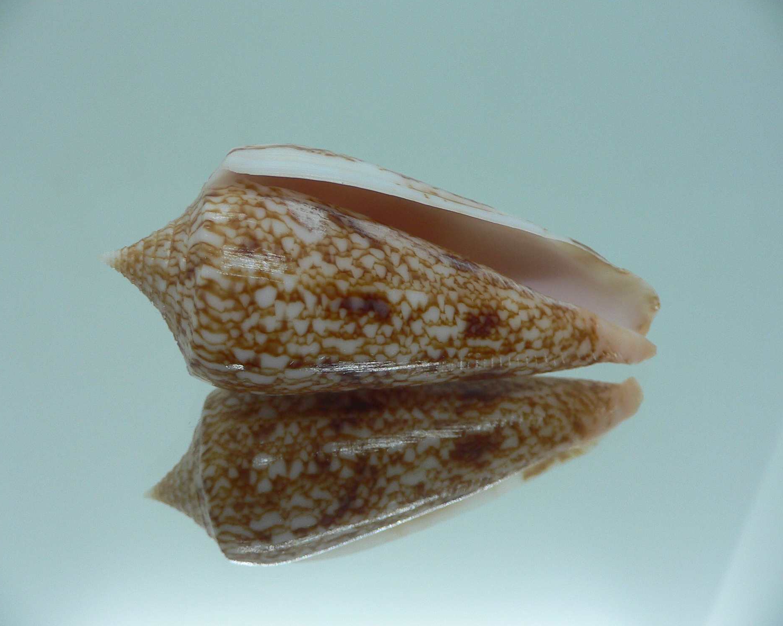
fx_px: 857
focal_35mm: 37
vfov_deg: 40.1
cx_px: 380
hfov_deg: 49.1
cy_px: 313
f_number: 2.8
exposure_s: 1/60
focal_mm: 4.6
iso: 80
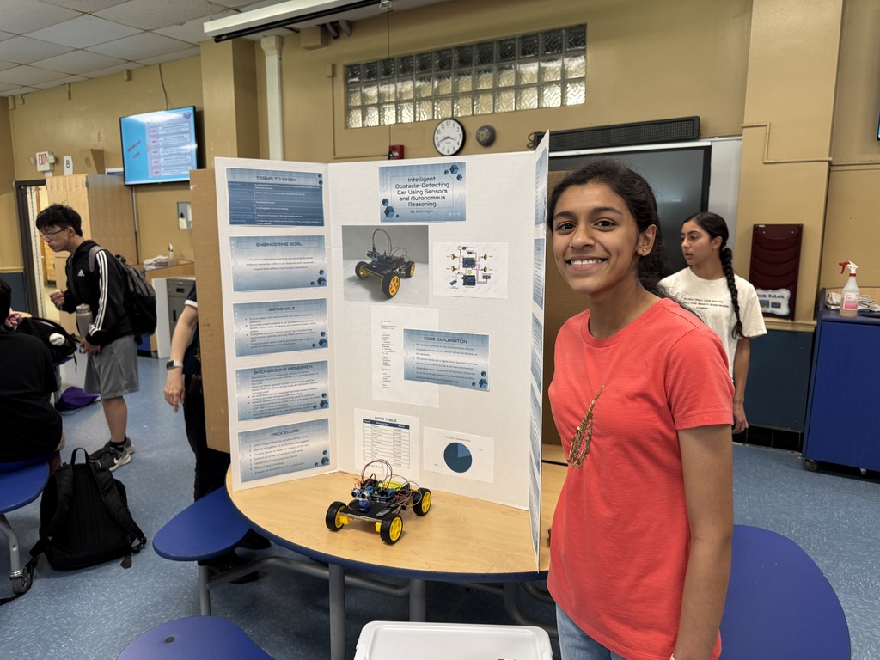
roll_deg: +0.7
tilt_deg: -9.0
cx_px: 440
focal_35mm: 24
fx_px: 610
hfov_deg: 71.6
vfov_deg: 56.8
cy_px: 330
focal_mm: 6.76
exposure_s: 1/60
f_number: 1.78
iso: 200
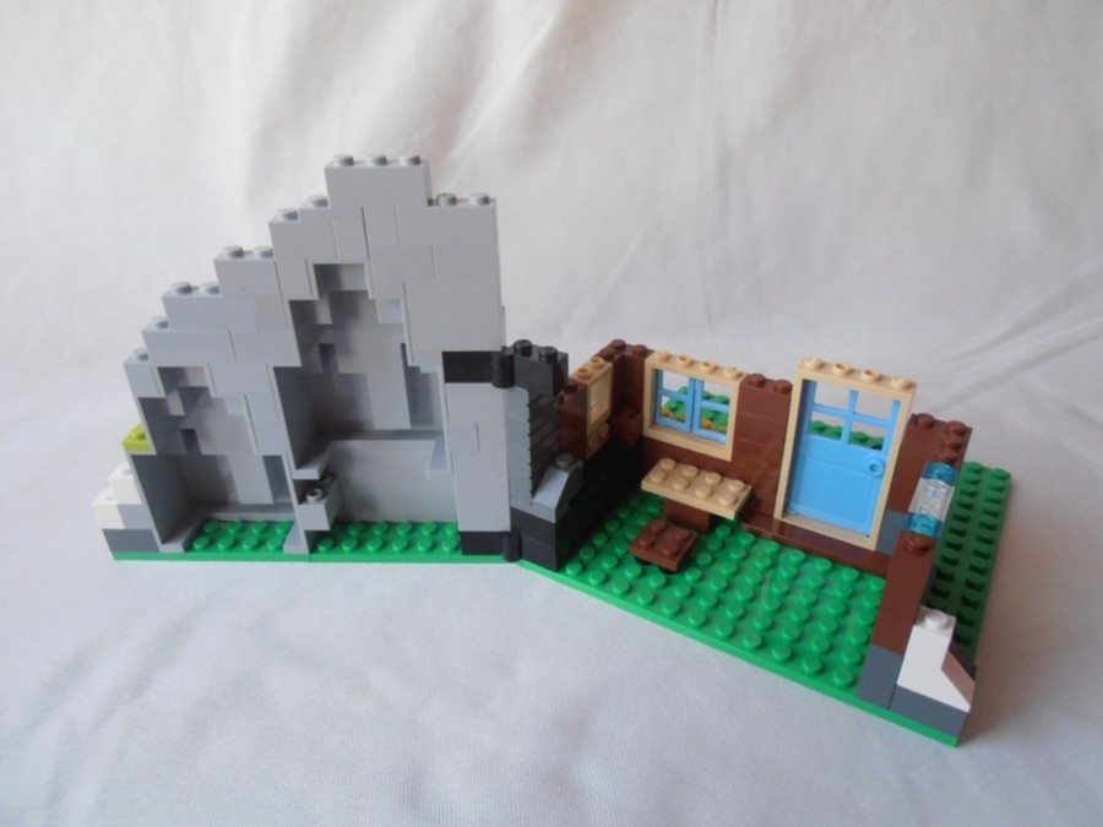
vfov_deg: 56.8
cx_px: 552
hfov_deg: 71.6
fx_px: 765
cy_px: 414
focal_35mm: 24
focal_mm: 4.2
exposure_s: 1/15
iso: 125
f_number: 3
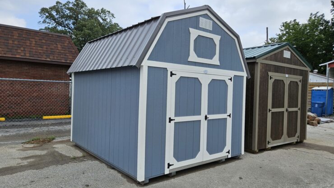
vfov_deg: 44.4
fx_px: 230
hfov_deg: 71.9
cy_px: 91
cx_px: 166
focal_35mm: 26
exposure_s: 1/2157
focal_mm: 5.4
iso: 25
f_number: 1.8
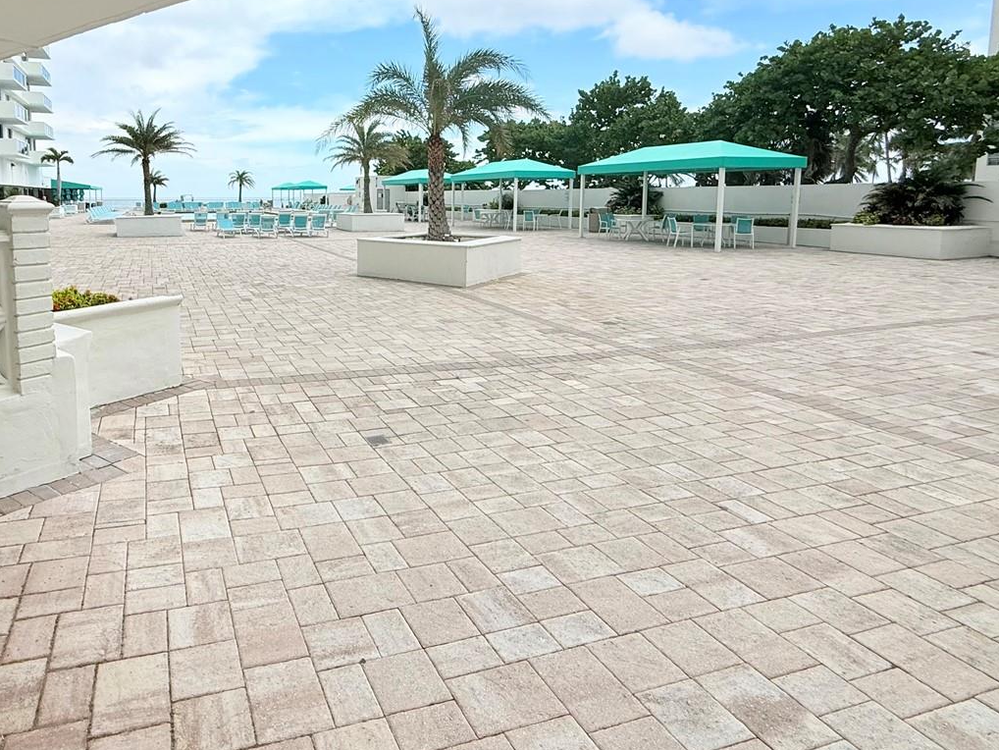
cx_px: 342
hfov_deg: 74.3
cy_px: 260
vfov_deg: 59.9
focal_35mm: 22
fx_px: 635
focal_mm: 2.22
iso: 50
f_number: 2.2
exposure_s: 1/1795
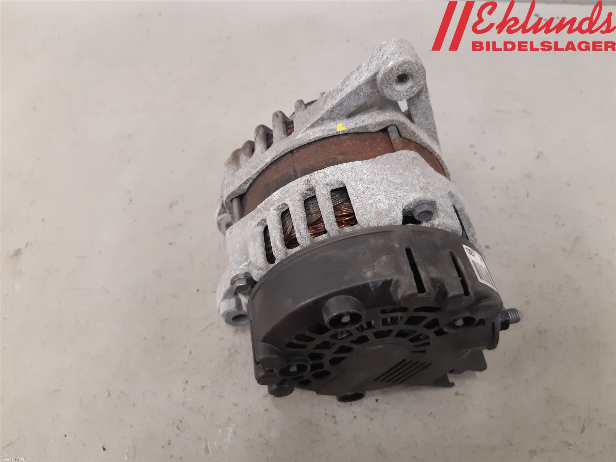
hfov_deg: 67.3
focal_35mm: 26
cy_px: 231
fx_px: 463
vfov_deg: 53.1
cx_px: 308
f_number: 1.7
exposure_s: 1/50
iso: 200
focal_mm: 3.93
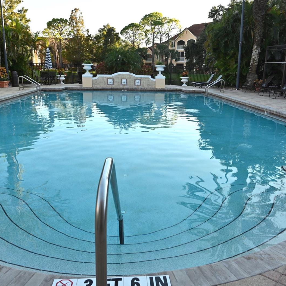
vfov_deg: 52.5
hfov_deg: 52.5
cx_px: 147
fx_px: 290
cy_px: 142
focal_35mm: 31
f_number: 5.6
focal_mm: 24
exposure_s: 1/250
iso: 200
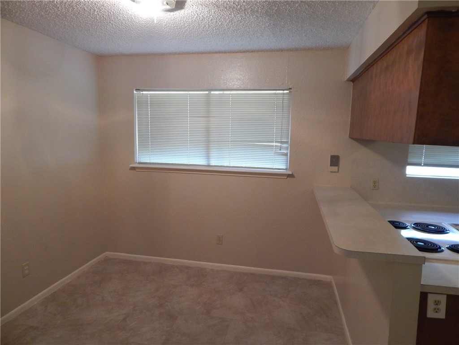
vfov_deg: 58.9
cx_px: 230
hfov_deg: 73.9
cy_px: 172
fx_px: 305
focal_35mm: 23
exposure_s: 1/30
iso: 400
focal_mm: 4
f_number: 3
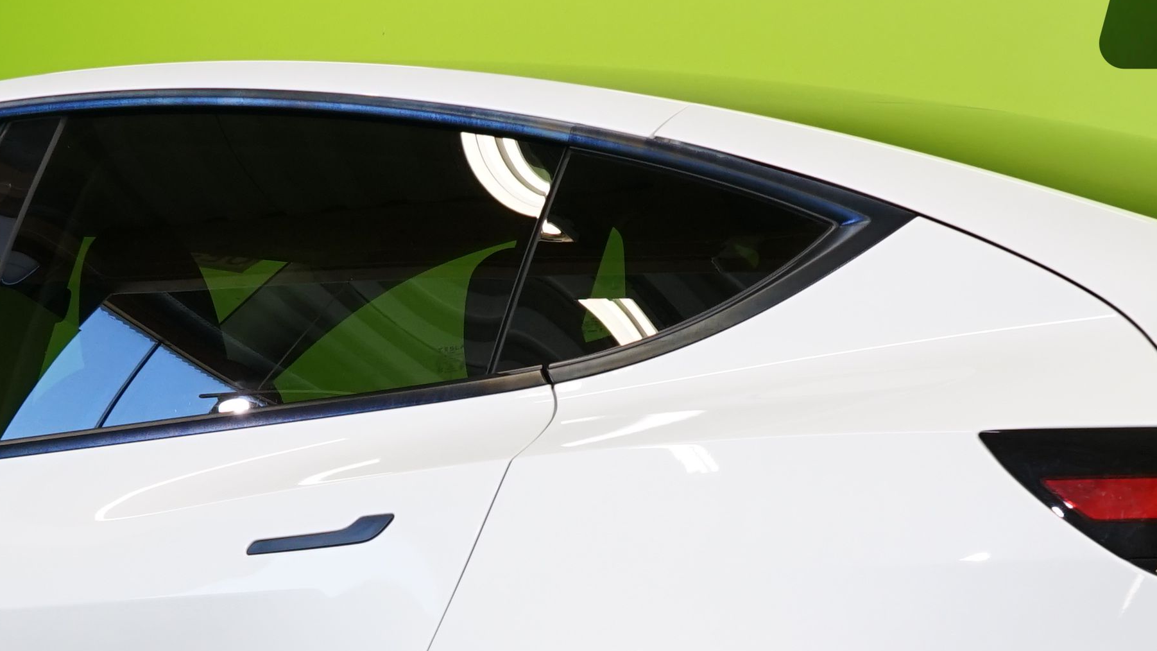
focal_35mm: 122
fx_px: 3743
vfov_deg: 9.8
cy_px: 722
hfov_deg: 17.5
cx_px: 438
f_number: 6.3
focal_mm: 35
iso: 500
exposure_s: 1/40
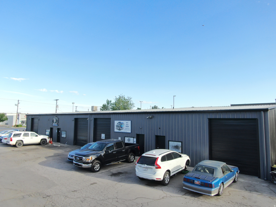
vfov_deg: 56.8
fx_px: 191
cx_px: 138
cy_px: 104
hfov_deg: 71.6
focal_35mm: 24
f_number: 2.8
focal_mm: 4.39
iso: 100
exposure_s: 1/500
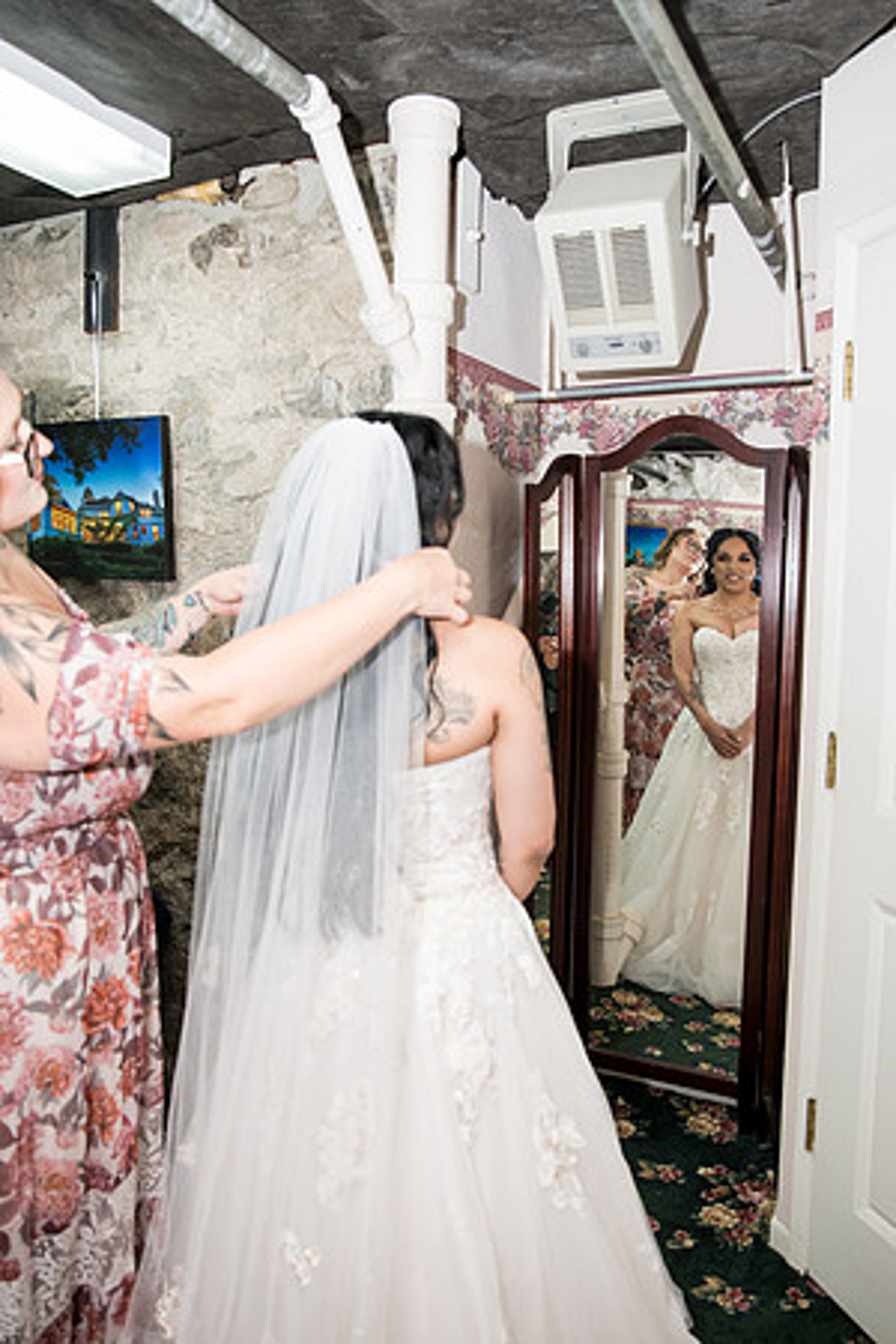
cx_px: 448
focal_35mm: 28
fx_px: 1045
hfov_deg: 46.4
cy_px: 672
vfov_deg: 65.5
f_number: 3.5
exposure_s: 1/320
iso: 1250
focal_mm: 28
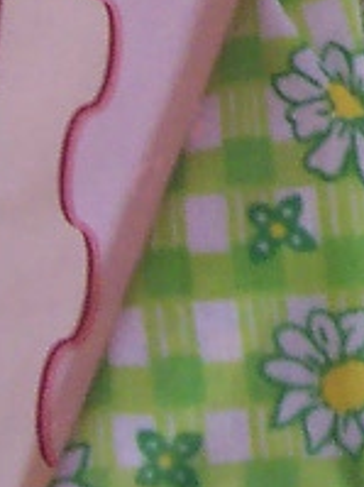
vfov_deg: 8.6
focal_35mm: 223
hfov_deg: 6.4
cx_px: 840
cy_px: -328
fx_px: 3130
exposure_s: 1/30
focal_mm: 5.6
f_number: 2.8
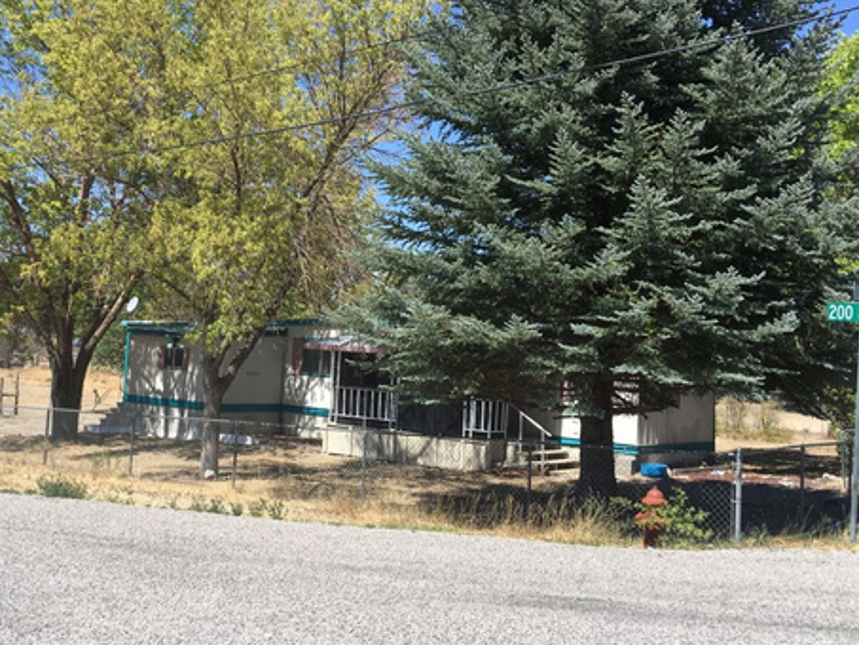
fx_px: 1018
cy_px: 302
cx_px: 385
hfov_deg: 45.7
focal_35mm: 41
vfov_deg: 35.1
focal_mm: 4.15
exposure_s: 1/1221
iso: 25
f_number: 2.2
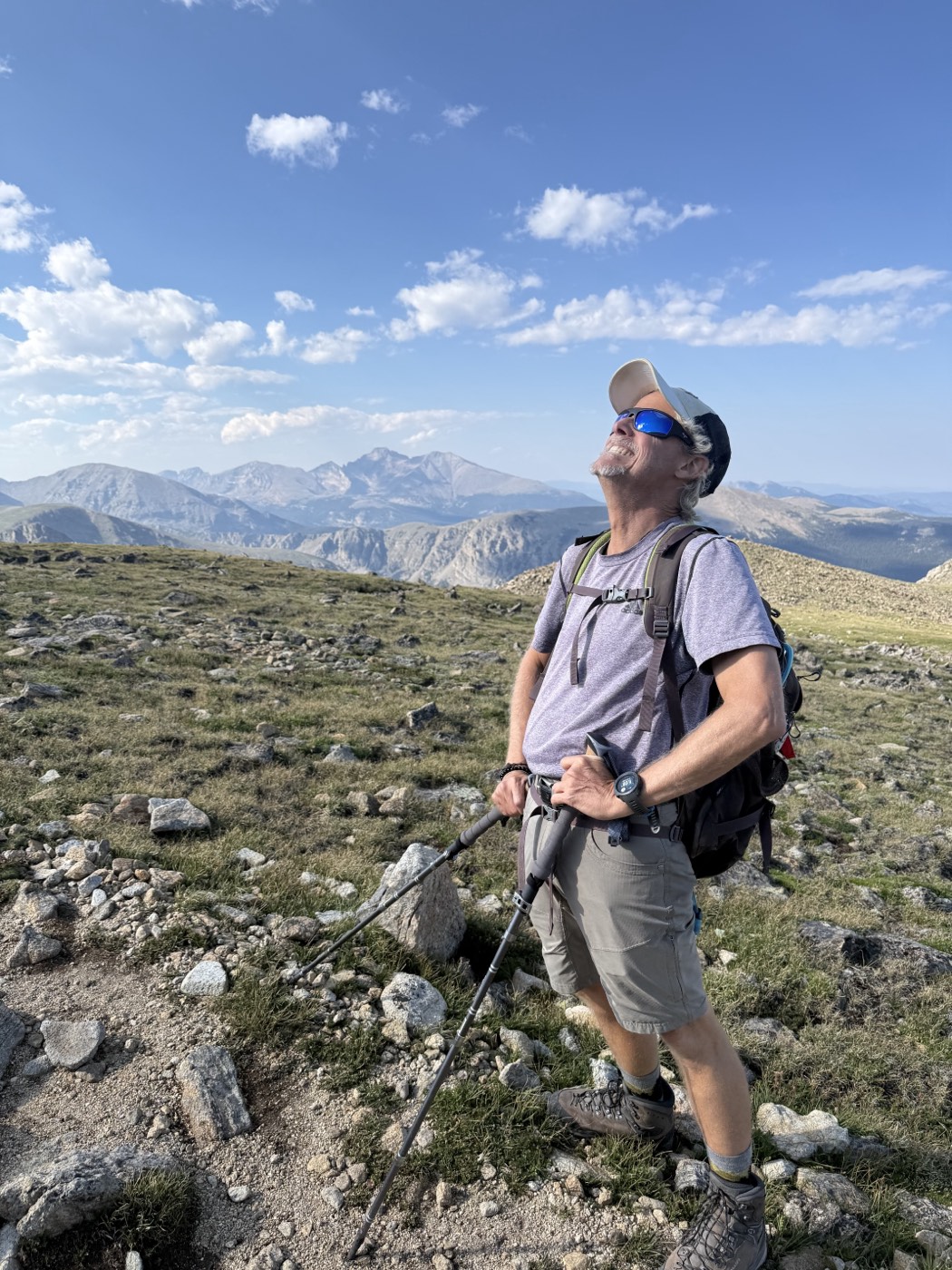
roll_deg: +1.6
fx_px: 880
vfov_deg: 71.6
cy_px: 635
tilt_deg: -11.6
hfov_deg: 56.8
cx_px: 476
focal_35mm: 24
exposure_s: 1/3425
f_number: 1.78
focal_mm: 6.76
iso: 80
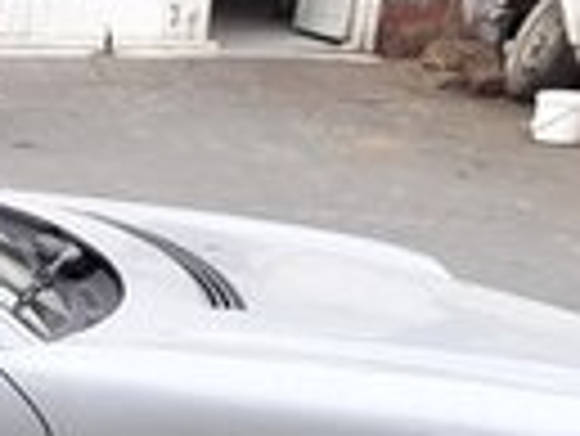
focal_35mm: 143
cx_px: -589
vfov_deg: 10.0
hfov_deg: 12.2
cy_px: 721
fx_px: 2398
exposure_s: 1/105
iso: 40
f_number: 1.9
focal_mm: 3.7
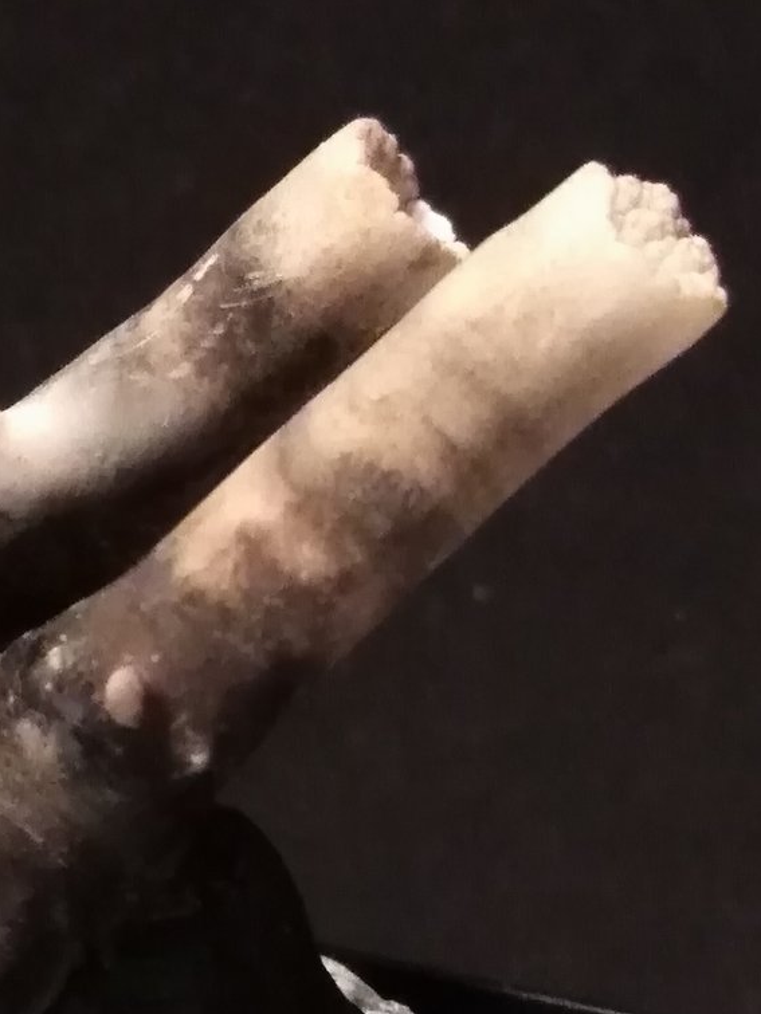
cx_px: 110
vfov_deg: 34.9
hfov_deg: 25.9
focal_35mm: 55
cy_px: 468
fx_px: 1612
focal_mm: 3.54
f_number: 2
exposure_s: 1/14.3
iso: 972
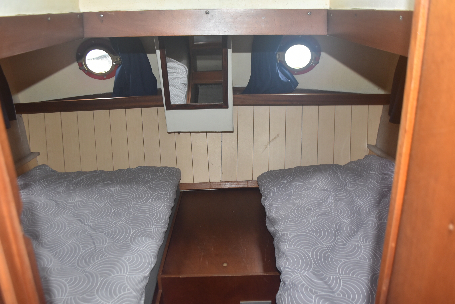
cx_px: 228
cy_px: 152
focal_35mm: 30
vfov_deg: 43.7
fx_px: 379
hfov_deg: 61.9
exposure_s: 1/80
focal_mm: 20
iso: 800
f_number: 4.5
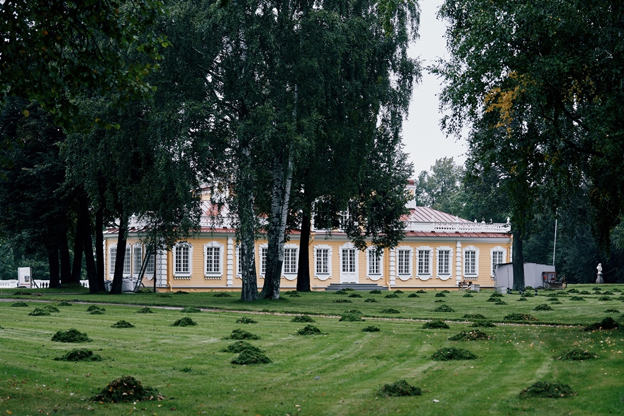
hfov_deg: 24.8
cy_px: 208
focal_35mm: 82
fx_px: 1421
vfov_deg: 16.7
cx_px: 312
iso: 125
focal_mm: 55
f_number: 2.8
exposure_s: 1/125
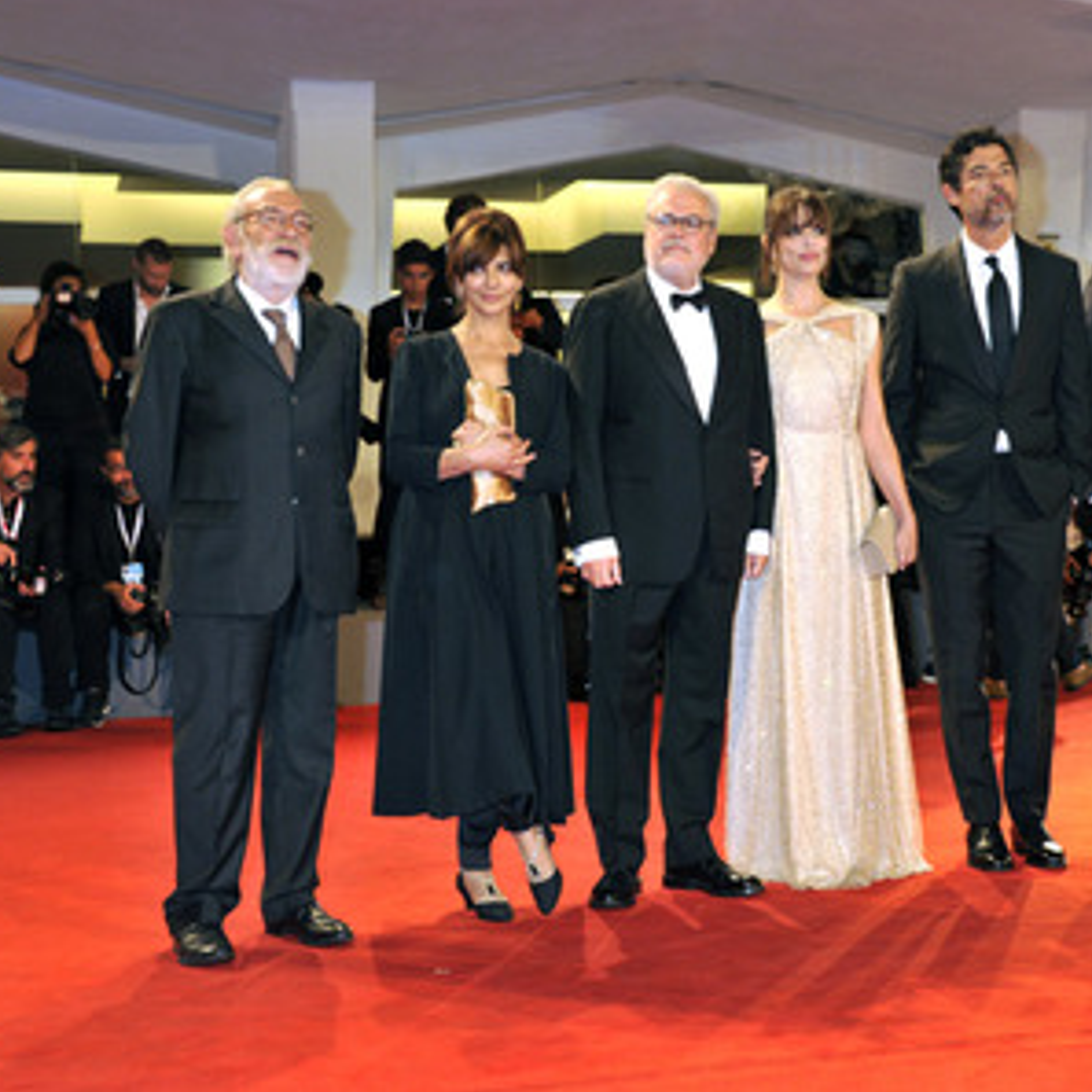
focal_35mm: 58
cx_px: 772
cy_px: 544
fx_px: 2070
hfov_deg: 29.2
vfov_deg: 29.6
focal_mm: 45
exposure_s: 1/125
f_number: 8
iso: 2000
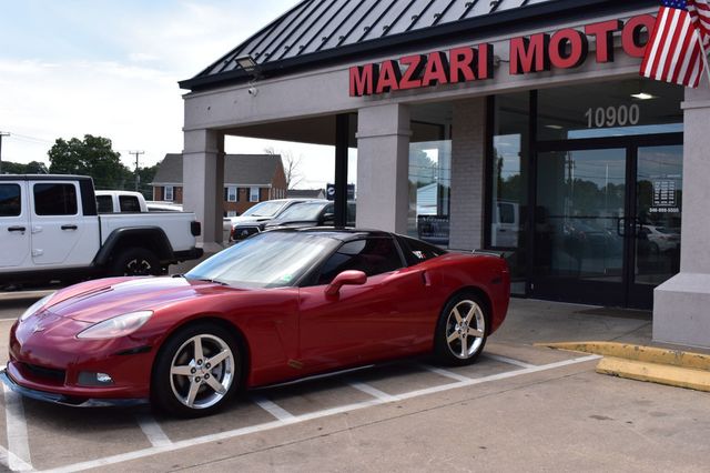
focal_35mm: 40
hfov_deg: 47.9
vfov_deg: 33.0
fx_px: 798
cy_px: 236
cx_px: 355
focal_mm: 27
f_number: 11
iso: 400
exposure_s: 1/500
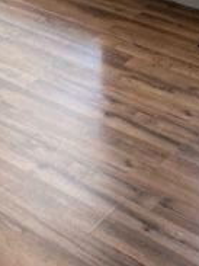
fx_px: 752
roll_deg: +1.6
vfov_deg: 17.3
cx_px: -25
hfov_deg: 14.7
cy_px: -176
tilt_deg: -10.6
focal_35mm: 98
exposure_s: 1/120
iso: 64
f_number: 1.8
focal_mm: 3.99
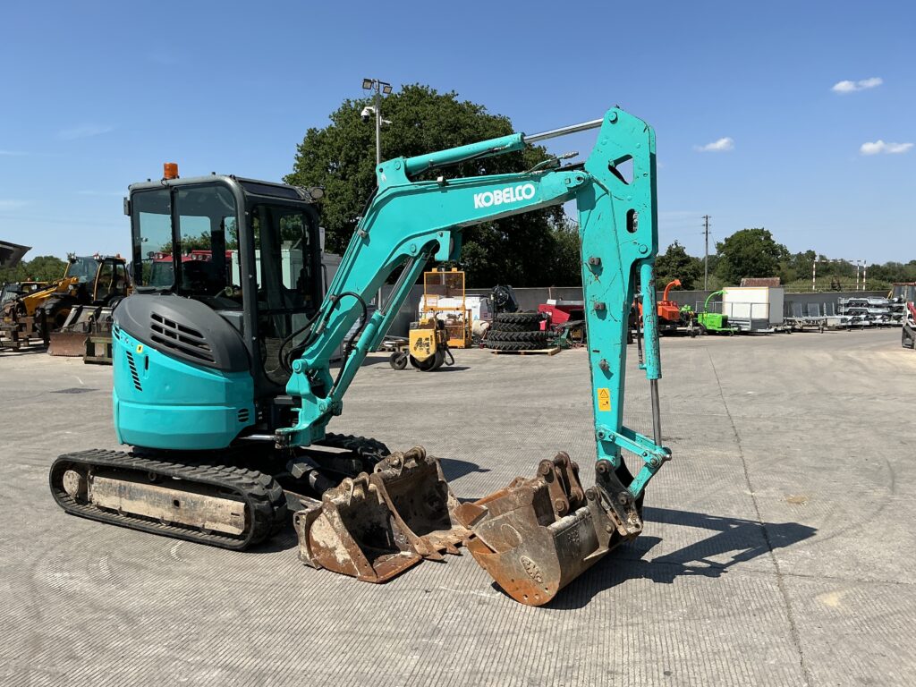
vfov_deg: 49.7
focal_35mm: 28
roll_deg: -1.2
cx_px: 458
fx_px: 741
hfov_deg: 63.4
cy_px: 344
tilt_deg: +1.1
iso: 25
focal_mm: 3
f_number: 1.8
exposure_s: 1/2058
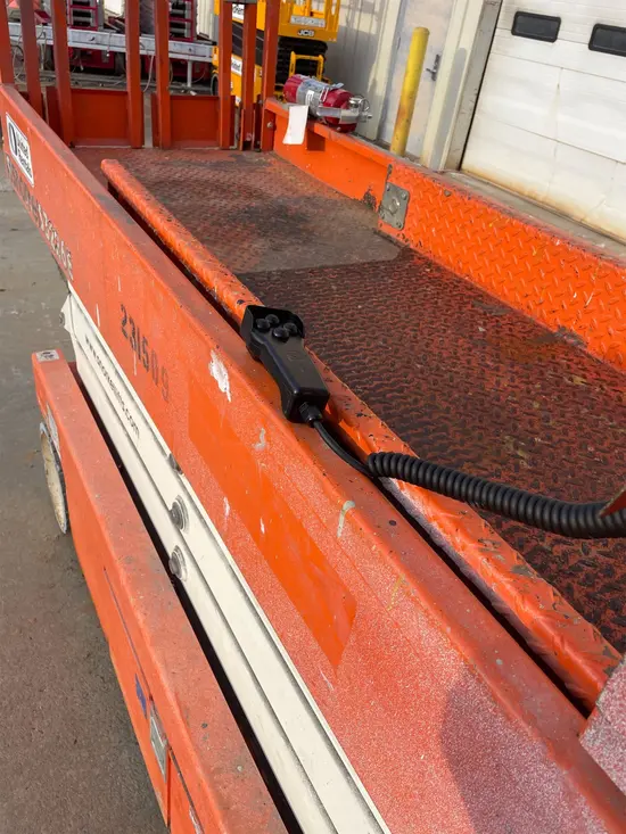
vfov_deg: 67.3
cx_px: 313
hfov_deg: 53.1
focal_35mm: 26
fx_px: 627
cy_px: 417
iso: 32
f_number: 1.6
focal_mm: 4.2
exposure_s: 1/955
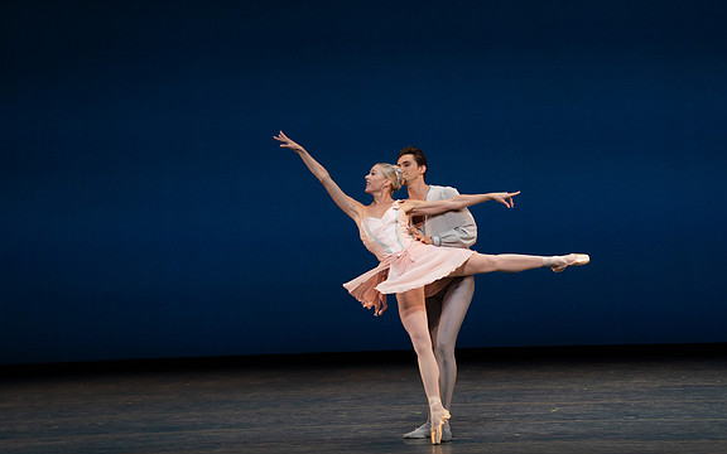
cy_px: 233
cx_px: 364
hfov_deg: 10.6
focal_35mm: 197
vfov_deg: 6.7
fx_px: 3903
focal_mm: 192
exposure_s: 1/500
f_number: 8
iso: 3200
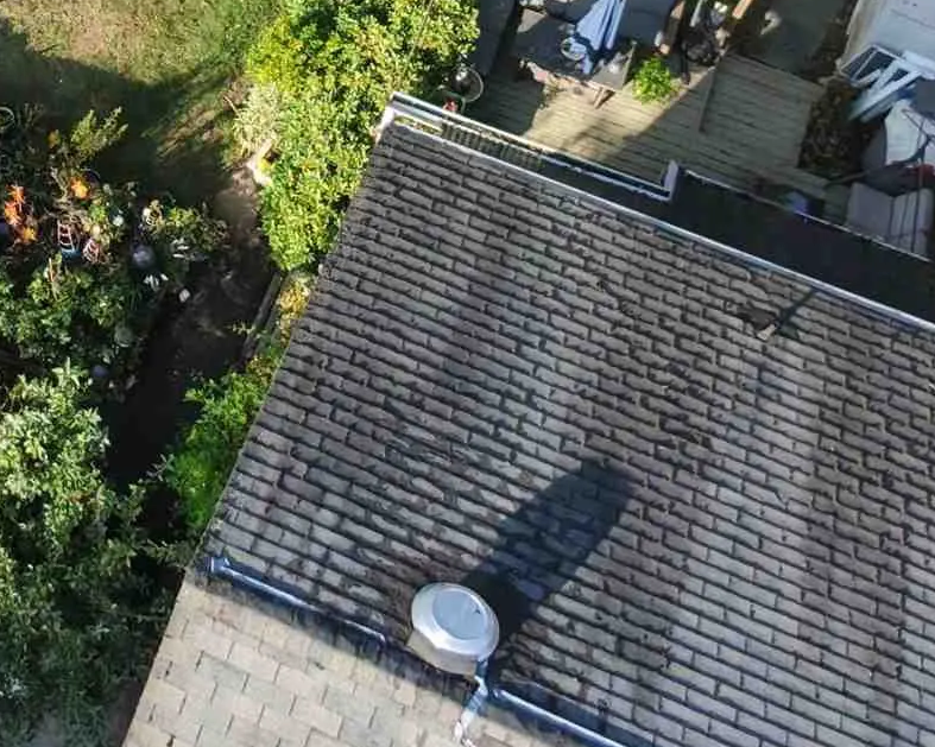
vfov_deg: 23.5
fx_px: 1687
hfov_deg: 29.7
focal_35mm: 61
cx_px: 100
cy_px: -61
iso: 100
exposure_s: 1/240
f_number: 2.2
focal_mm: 3.05
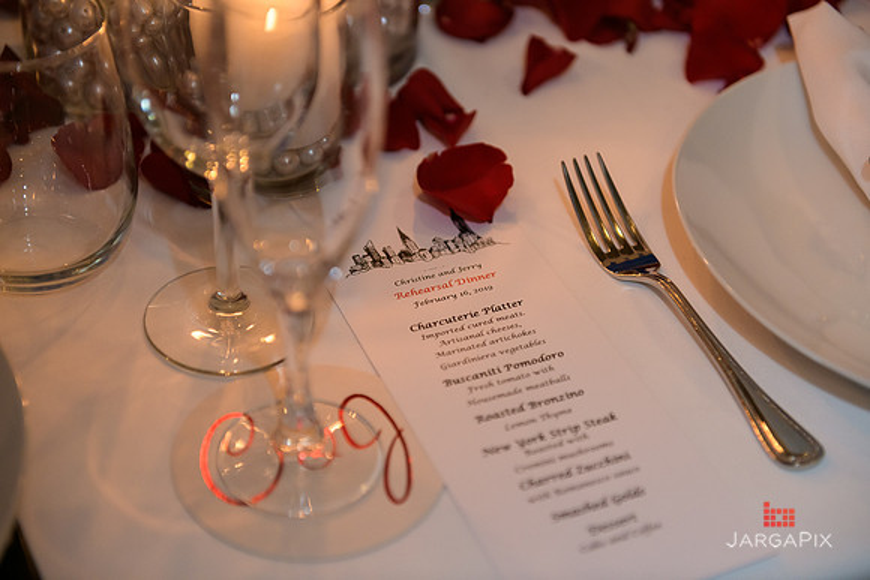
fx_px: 1499
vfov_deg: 21.9
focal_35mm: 62
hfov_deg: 32.4
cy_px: 290
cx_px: 435
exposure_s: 1/125
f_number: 3.2
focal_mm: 62
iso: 1600
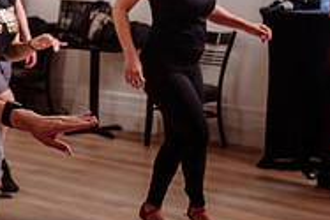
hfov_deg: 21.4
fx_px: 835
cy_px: 49
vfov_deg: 15.0
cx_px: -18
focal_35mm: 91
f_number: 2.8
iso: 1000
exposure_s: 1/200
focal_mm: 27
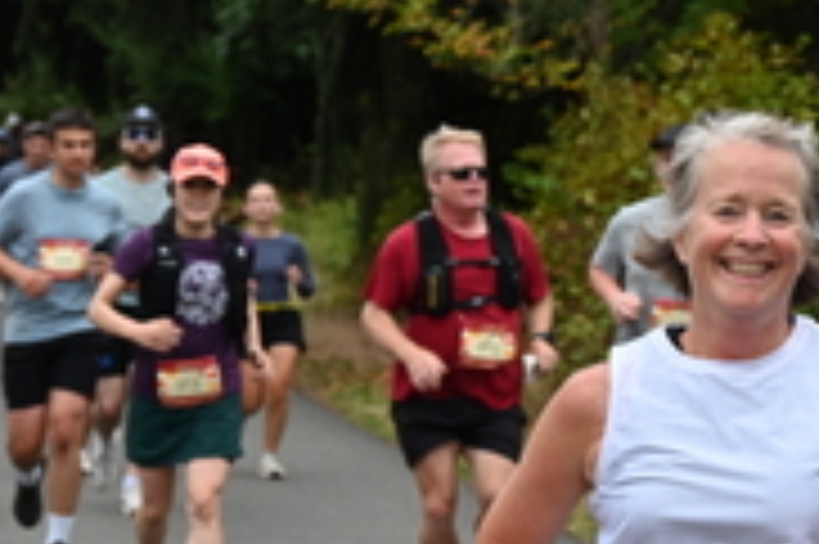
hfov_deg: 9.6
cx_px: 824
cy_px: 353
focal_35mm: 212
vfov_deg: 6.5
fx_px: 4819
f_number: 6
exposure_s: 1/125
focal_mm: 70
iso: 400
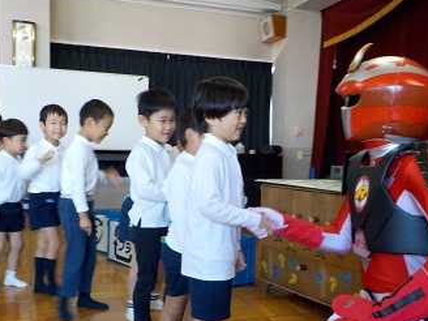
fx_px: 470
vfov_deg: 37.6
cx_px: 205
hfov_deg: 49.0
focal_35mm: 38
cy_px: 194
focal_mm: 4.1
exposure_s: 1/30
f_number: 3.3
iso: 320
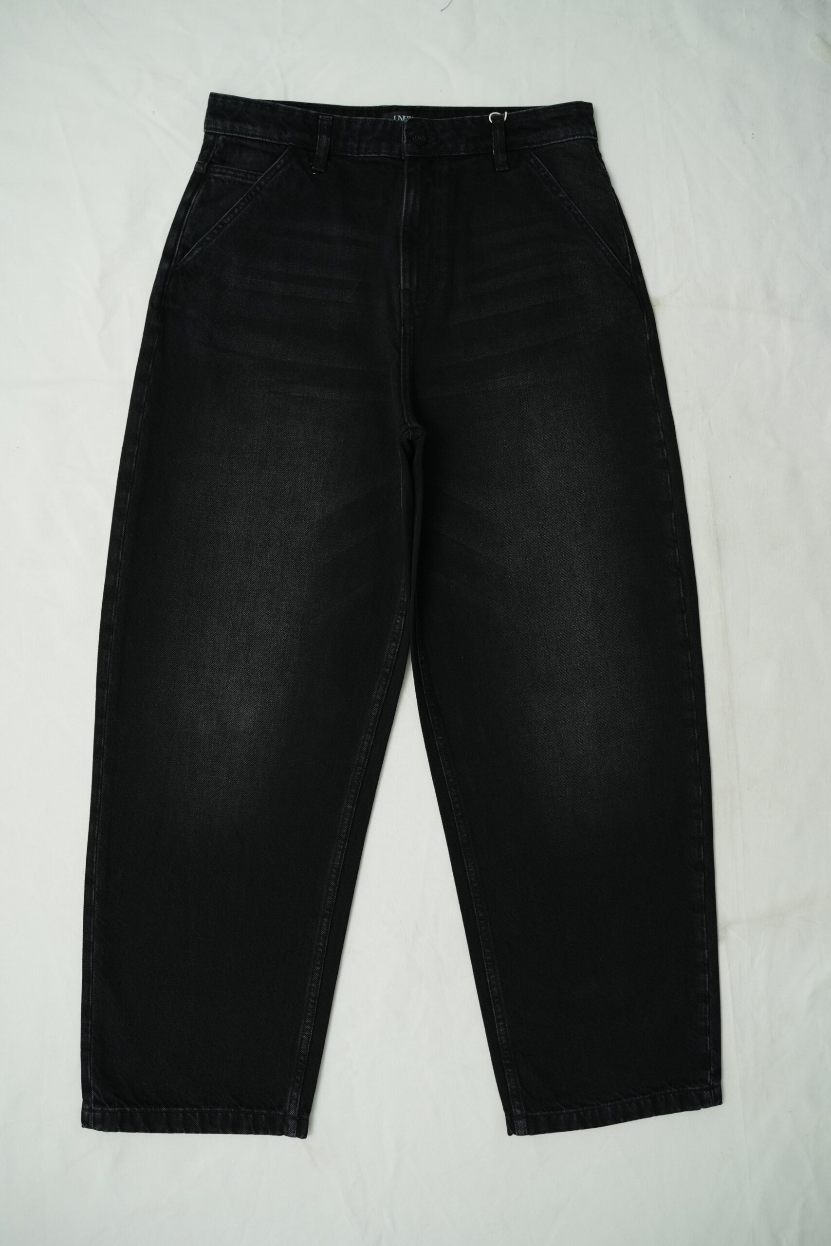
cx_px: 416
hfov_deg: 37.9
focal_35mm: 35
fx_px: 1212
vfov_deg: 54.4
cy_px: 623
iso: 400
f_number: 3.5
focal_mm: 35
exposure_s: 1/125
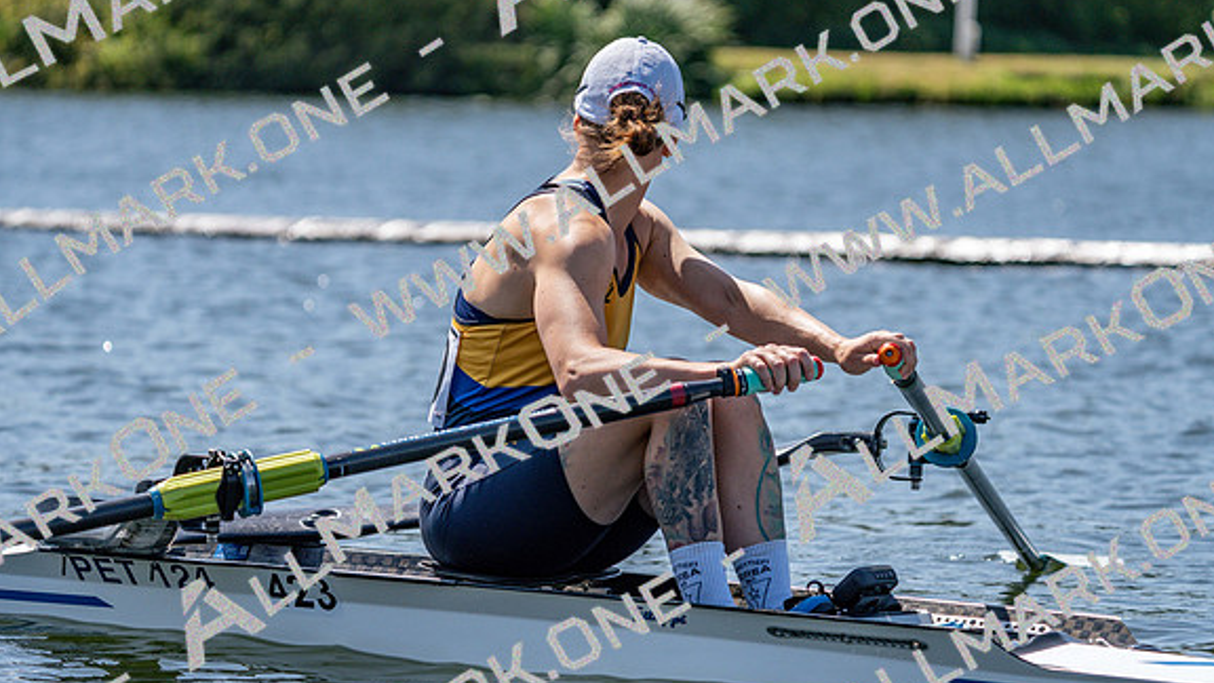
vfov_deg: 5.8
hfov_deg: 10.2
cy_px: 345
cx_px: 609
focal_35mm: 211
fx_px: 6792
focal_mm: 200
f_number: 5.6
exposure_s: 1/2000
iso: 250
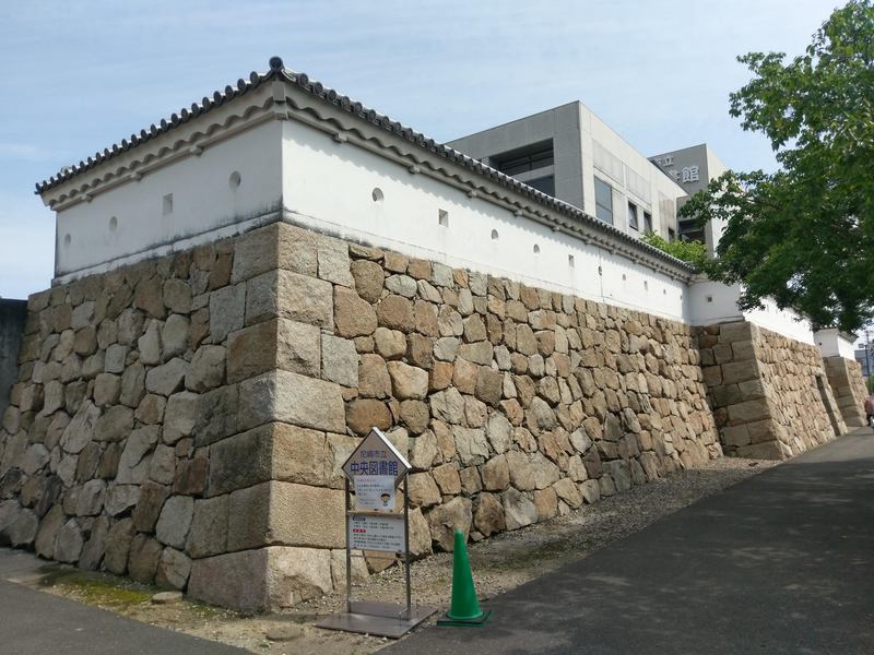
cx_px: 437
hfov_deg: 67.3
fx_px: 656
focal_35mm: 26
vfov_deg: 53.1
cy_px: 328
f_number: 1.8
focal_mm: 4.58
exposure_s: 1/2667
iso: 100
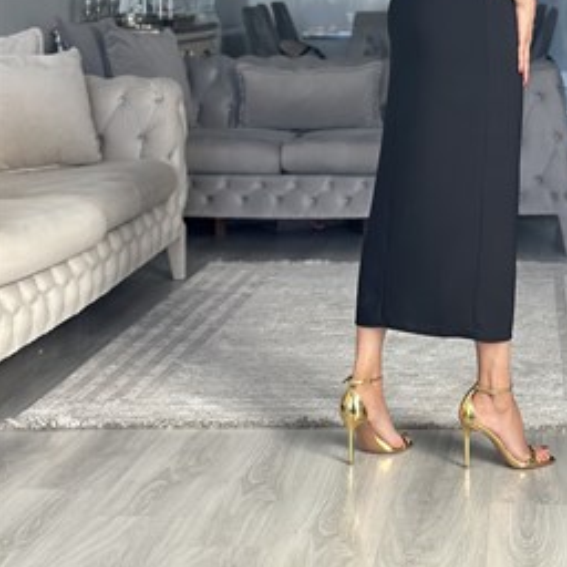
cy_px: 33
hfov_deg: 20.5
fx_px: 1557
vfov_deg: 20.1
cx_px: 412
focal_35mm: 84
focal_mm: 6.86
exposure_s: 1/105
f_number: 1.78
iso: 125
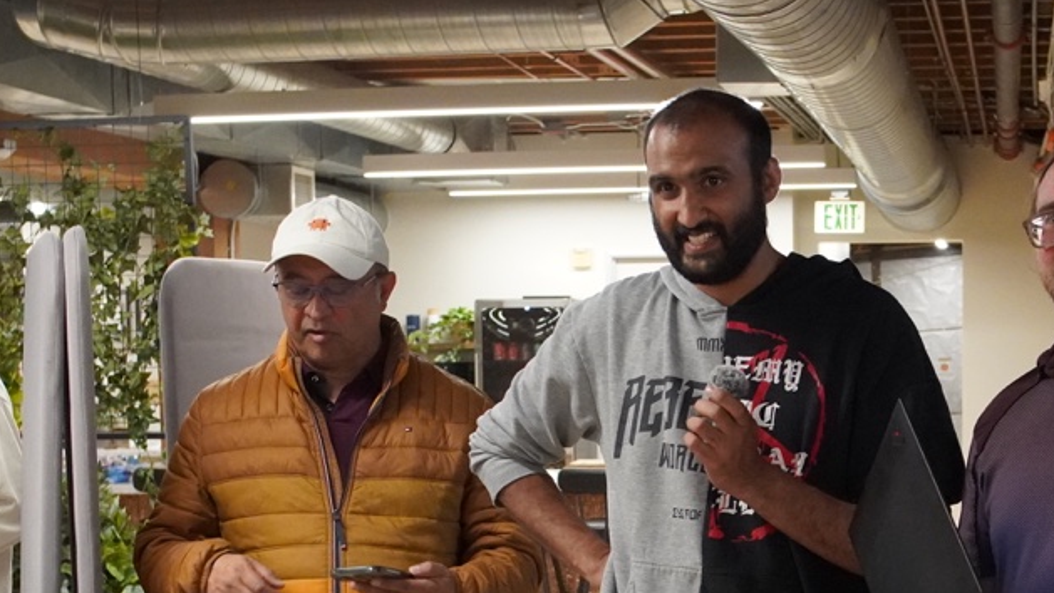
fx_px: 1929
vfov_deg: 17.2
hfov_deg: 30.0
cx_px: 808
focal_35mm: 69
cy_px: 543
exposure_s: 1/160
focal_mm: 23
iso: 5000
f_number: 4
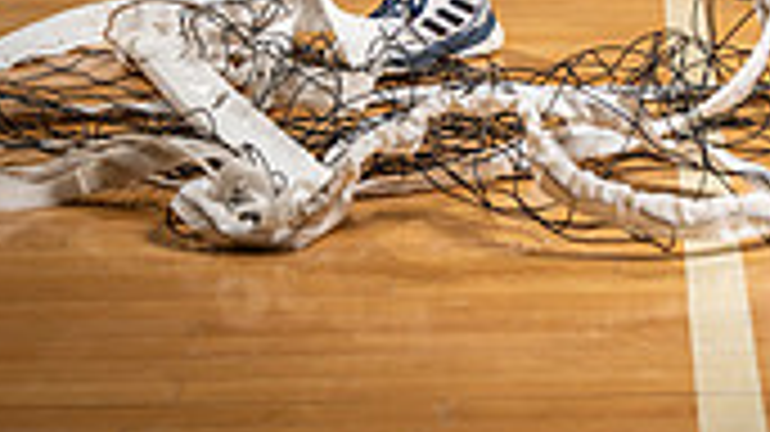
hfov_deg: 14.6
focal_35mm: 146
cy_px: -540
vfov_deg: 7.8
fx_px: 2980
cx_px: 639
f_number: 5.6
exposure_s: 1/250
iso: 320
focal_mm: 53
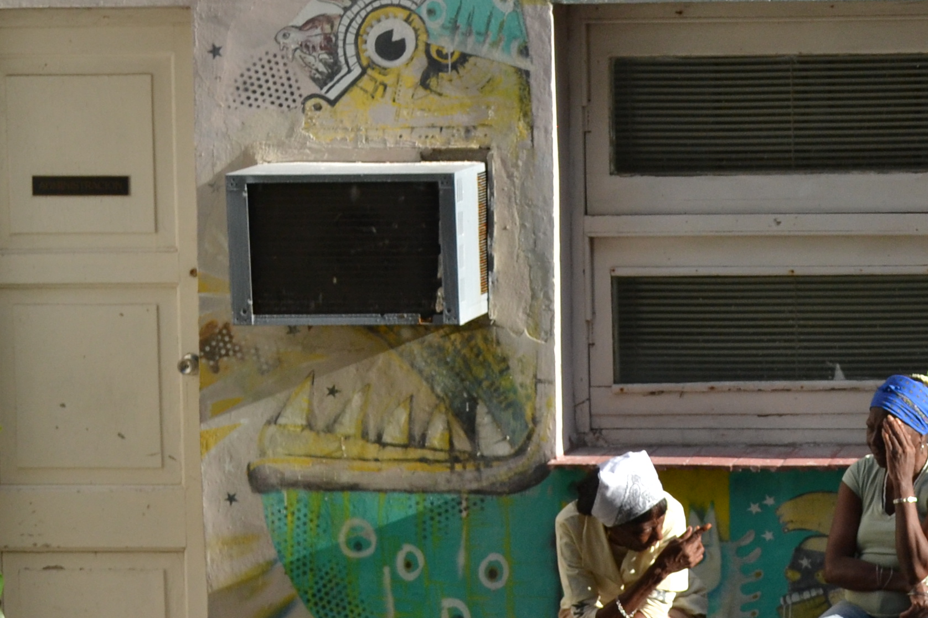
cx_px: 1142
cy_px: 289
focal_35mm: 144
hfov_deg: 13.8
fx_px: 3721
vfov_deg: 9.5
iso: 400
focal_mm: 35
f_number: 5
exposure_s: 1/1000
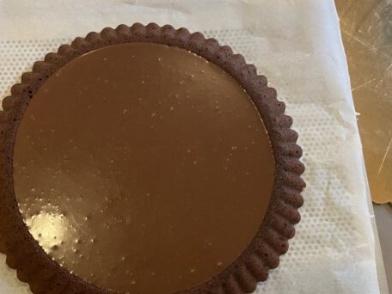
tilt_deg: -77.5
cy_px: 161
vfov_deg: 37.7
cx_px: 141
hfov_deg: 48.4
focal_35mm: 38
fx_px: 430
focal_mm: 4.25
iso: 400
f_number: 1.8
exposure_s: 1/50
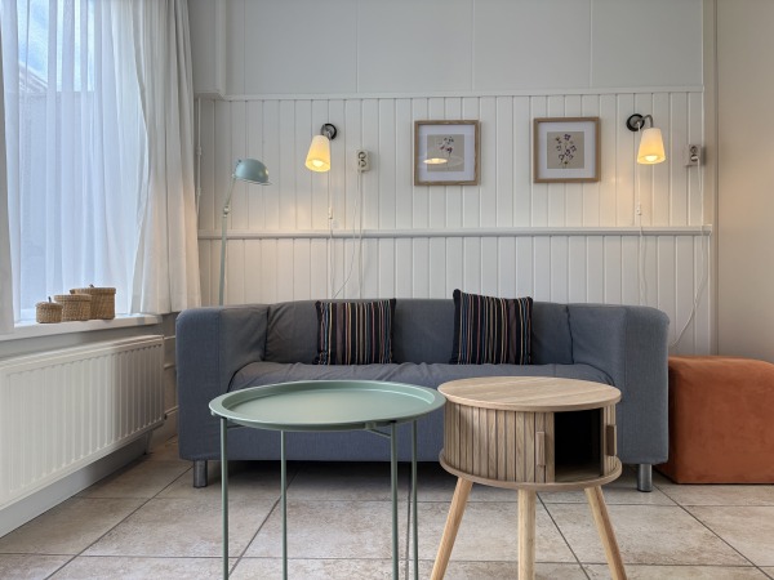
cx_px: 387
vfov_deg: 53.1
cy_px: 290
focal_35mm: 26
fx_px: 581
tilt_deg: +1.4
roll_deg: +0.4
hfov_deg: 67.3
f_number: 1.6
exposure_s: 1/229
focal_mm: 5.96
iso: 64
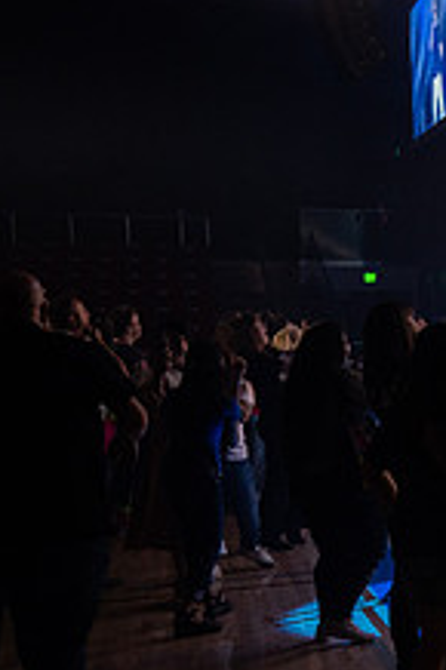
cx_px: 787
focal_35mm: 65
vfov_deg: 30.9
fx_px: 1210
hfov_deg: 17.3
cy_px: 410
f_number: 4
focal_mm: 24
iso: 1250
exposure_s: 1/200
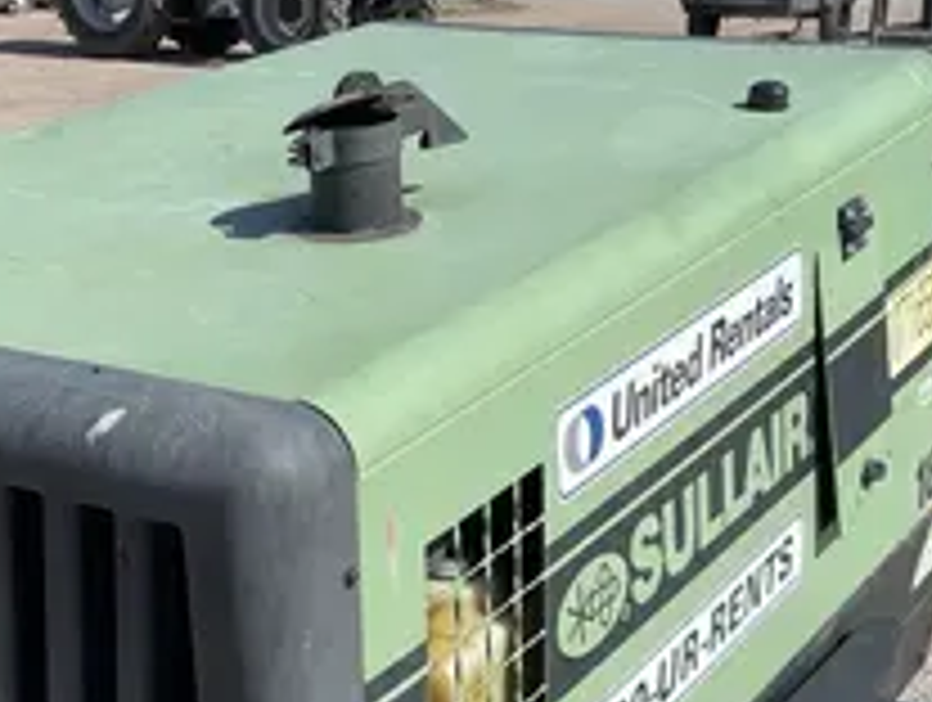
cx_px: 329
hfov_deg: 28.0
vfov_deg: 20.3
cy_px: 785
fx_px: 1861
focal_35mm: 69
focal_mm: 4.2
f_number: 1.6
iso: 32
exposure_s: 1/4464
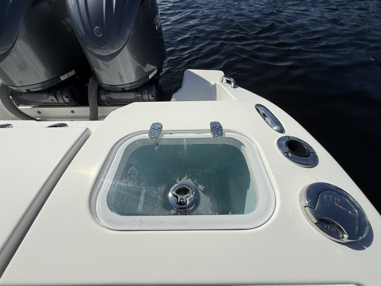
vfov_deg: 85.7
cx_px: 190
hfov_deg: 102.1
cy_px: 143
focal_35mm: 14
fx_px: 154
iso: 40
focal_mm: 2.22
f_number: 2.2
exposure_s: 1/6173
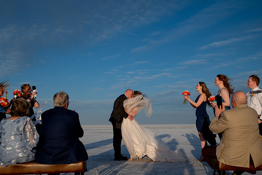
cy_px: 88
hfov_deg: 43.0
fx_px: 332
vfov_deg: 29.4
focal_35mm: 46
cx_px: 132
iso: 200
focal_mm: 44
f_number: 8
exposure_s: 1/400
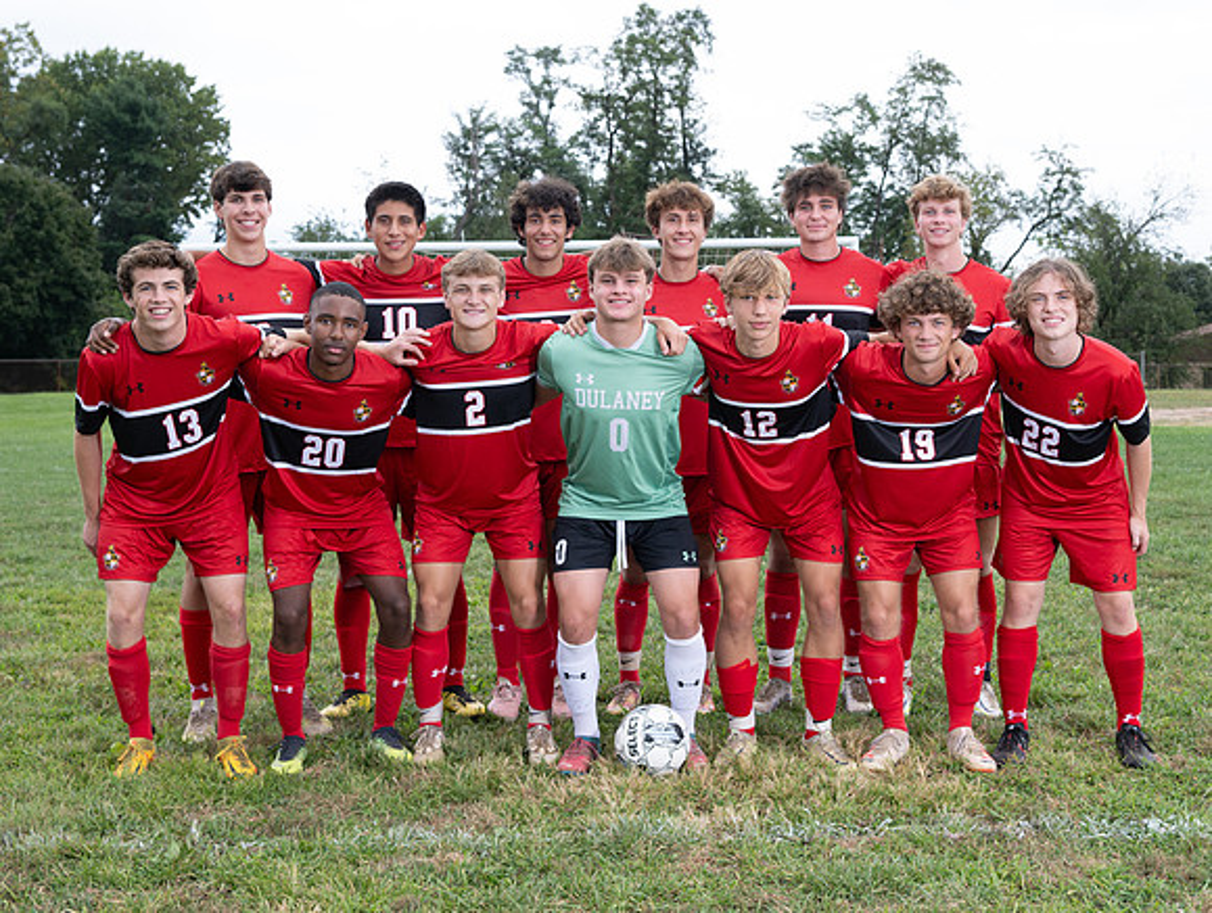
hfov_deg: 35.4
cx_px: 713
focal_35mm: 54
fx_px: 1893
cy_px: 394
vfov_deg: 27.1
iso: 160
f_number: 5.6
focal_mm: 40
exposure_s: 1/125
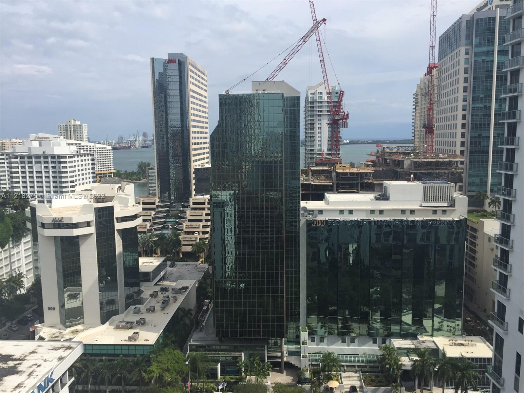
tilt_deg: -9.9
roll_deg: -0.5
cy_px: 196
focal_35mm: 29
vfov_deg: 48.2
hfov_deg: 61.7
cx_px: 262
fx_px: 439
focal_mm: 4.15
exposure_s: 1/2639
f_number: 2.2
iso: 32
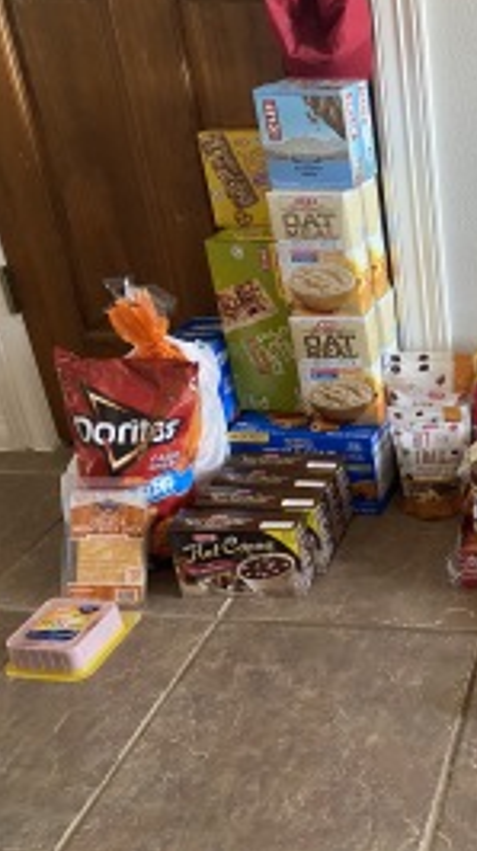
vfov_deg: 51.6
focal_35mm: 39
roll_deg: +0.5
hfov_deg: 26.7
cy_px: 416
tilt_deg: -27.0
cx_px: 579
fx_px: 880
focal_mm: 4.25
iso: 400
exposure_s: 1/60
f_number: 1.8
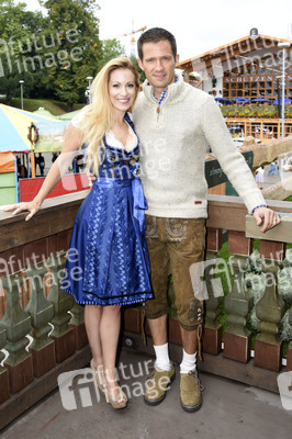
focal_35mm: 32
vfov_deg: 59.5
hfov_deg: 41.6
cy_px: 220
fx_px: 384
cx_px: 146
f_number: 6.3
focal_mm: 21
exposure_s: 1/160
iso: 100
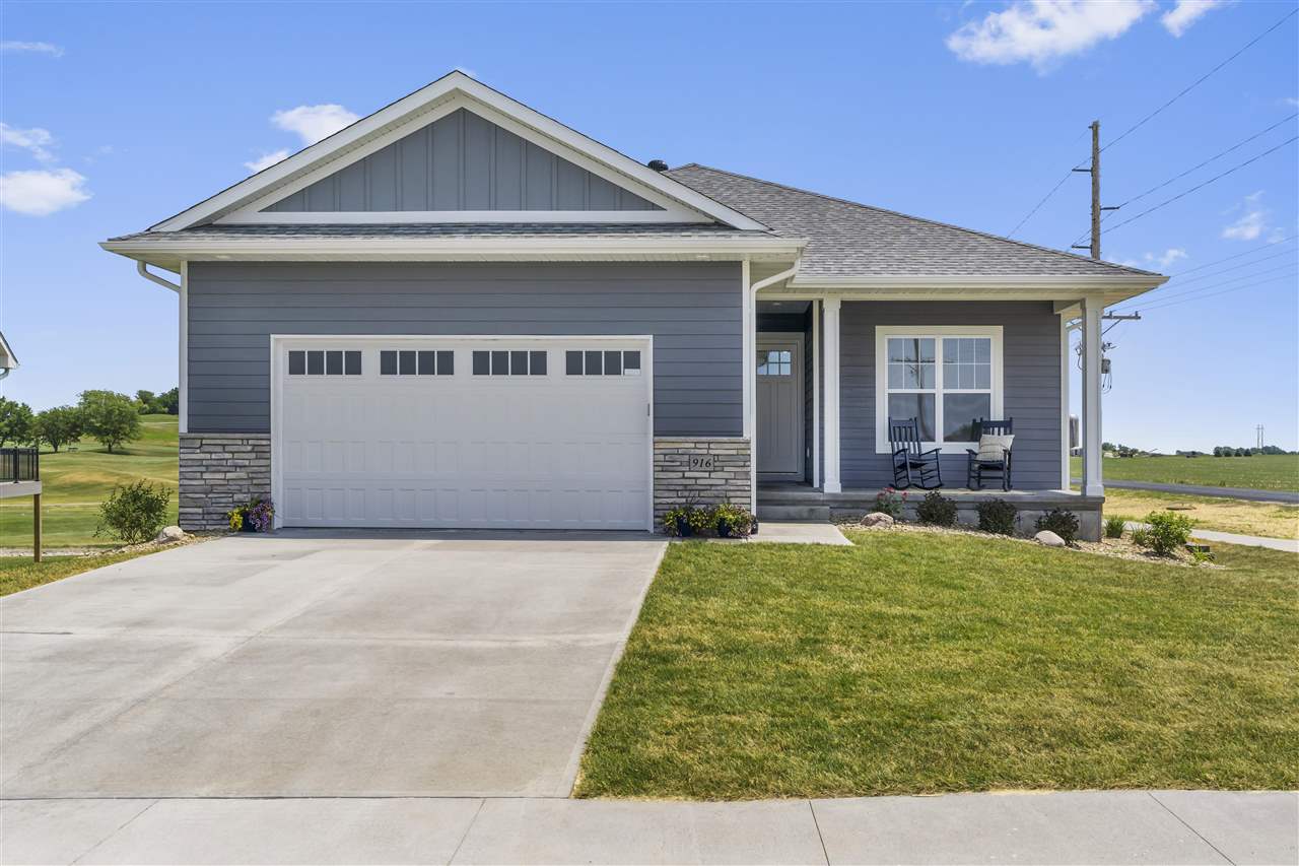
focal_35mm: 29
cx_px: 650
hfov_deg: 63.7
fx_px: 1046
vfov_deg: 45.0
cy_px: 433
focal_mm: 29
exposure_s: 1/2000
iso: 800
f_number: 8
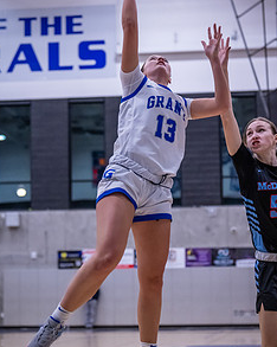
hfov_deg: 15.2
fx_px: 1036
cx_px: 141
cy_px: 171
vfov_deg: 19.0
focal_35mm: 101
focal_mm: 70
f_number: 2.8
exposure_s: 1/1000
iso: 4500
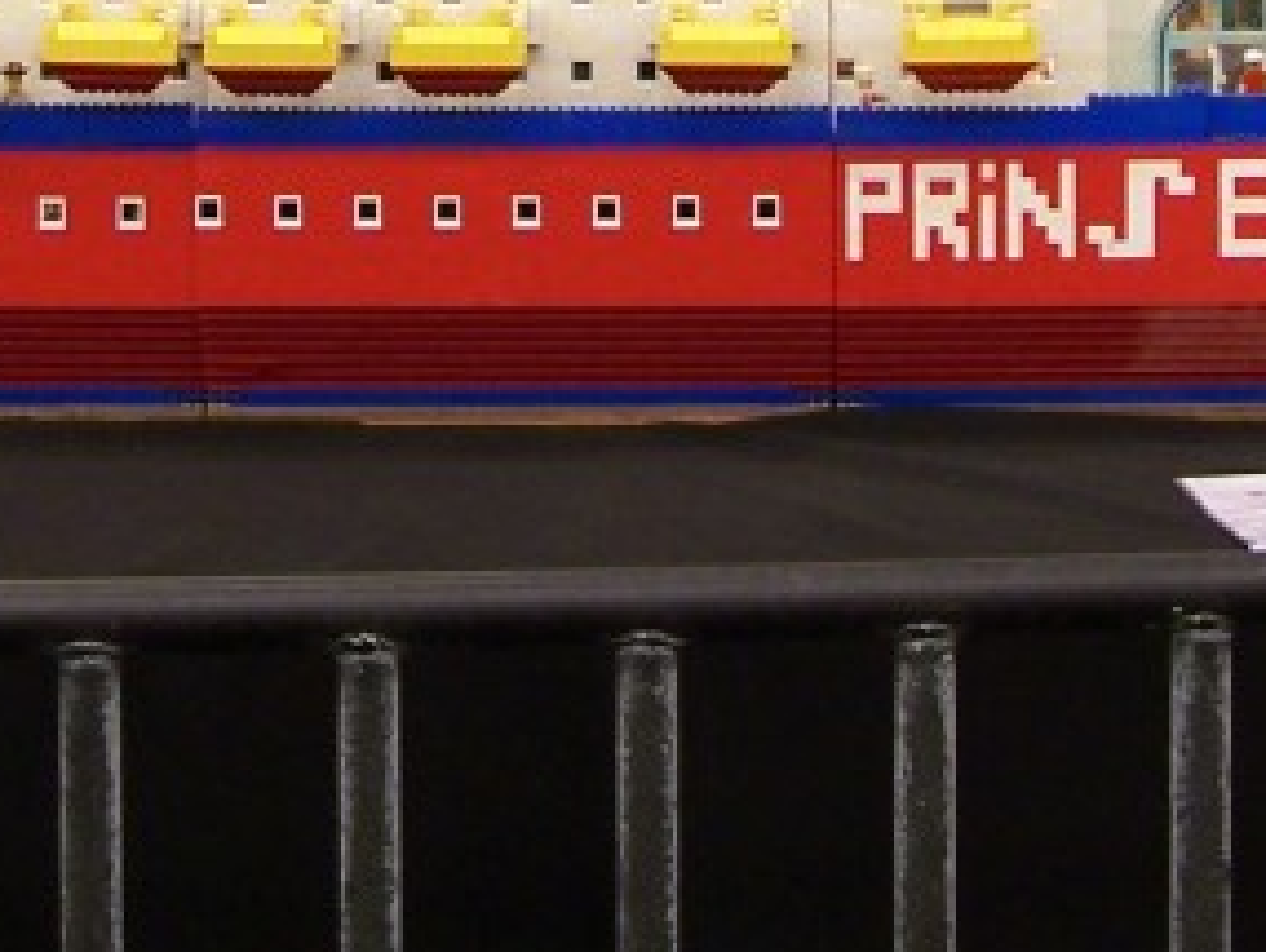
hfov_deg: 13.8
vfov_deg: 10.0
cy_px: -505
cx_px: 606
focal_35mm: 143
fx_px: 5234
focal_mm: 6.7
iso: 80
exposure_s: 1/4
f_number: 2.8
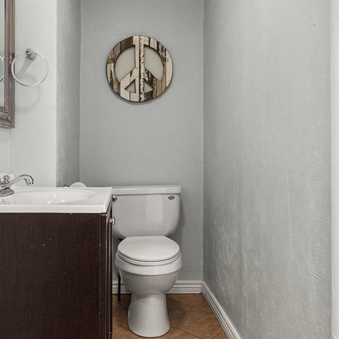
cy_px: 151
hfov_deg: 48.1
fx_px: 377
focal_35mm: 34
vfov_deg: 48.4
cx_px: 131
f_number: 8
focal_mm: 16
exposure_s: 1/50
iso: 200
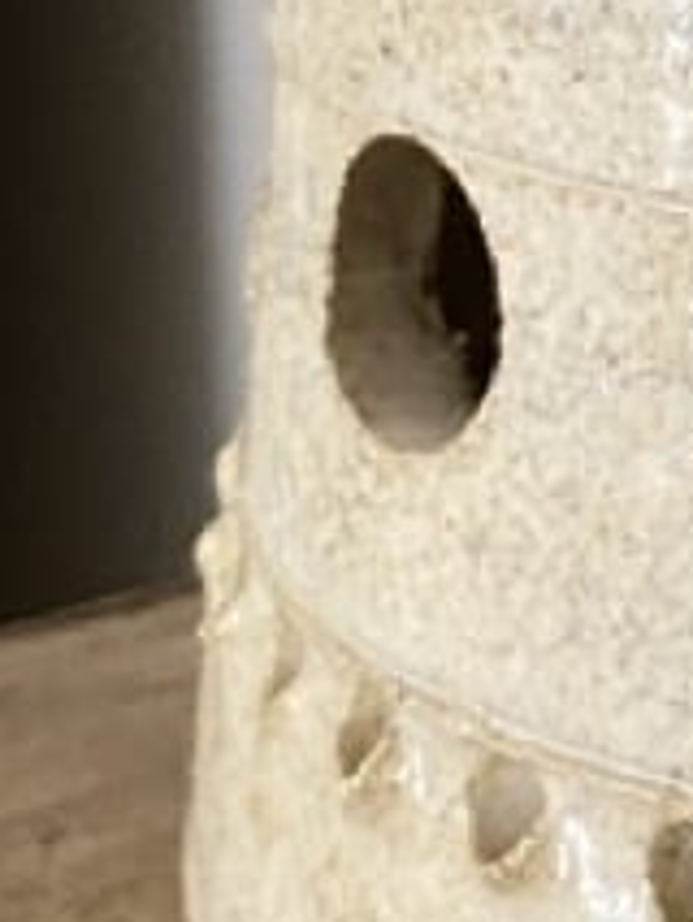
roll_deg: +1.2
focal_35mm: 156
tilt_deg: -8.1
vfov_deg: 12.3
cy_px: -299
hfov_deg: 9.1
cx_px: 1278
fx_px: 4160
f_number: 1.8
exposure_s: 1/50
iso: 250
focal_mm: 4.25
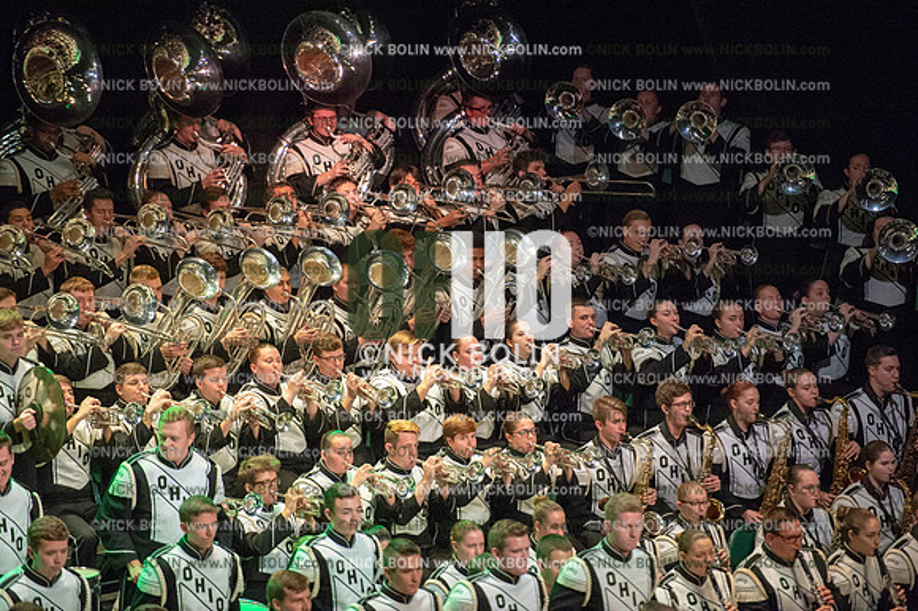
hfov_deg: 10.3
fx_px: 5097
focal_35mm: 200
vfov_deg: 6.9
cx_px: 459
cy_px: 306
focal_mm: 200
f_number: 2.8
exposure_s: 1/2000
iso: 8000
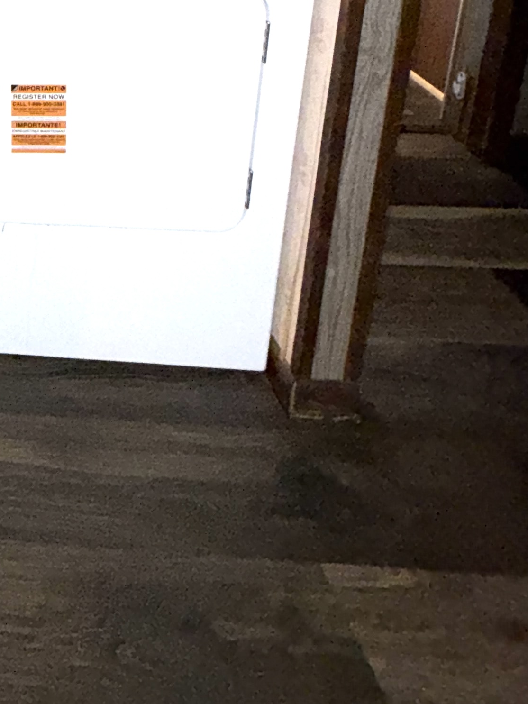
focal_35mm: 38
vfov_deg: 37.9
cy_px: -122
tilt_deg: -11.2
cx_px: -152
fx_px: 773
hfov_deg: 30.2
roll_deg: +0.2
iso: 200
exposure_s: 1/40
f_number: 2.2
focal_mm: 2.22
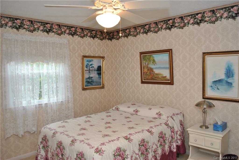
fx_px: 179
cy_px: 80
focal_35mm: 27
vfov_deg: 48.0
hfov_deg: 67.4
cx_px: 120
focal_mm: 18
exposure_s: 1/60
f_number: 4
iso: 200
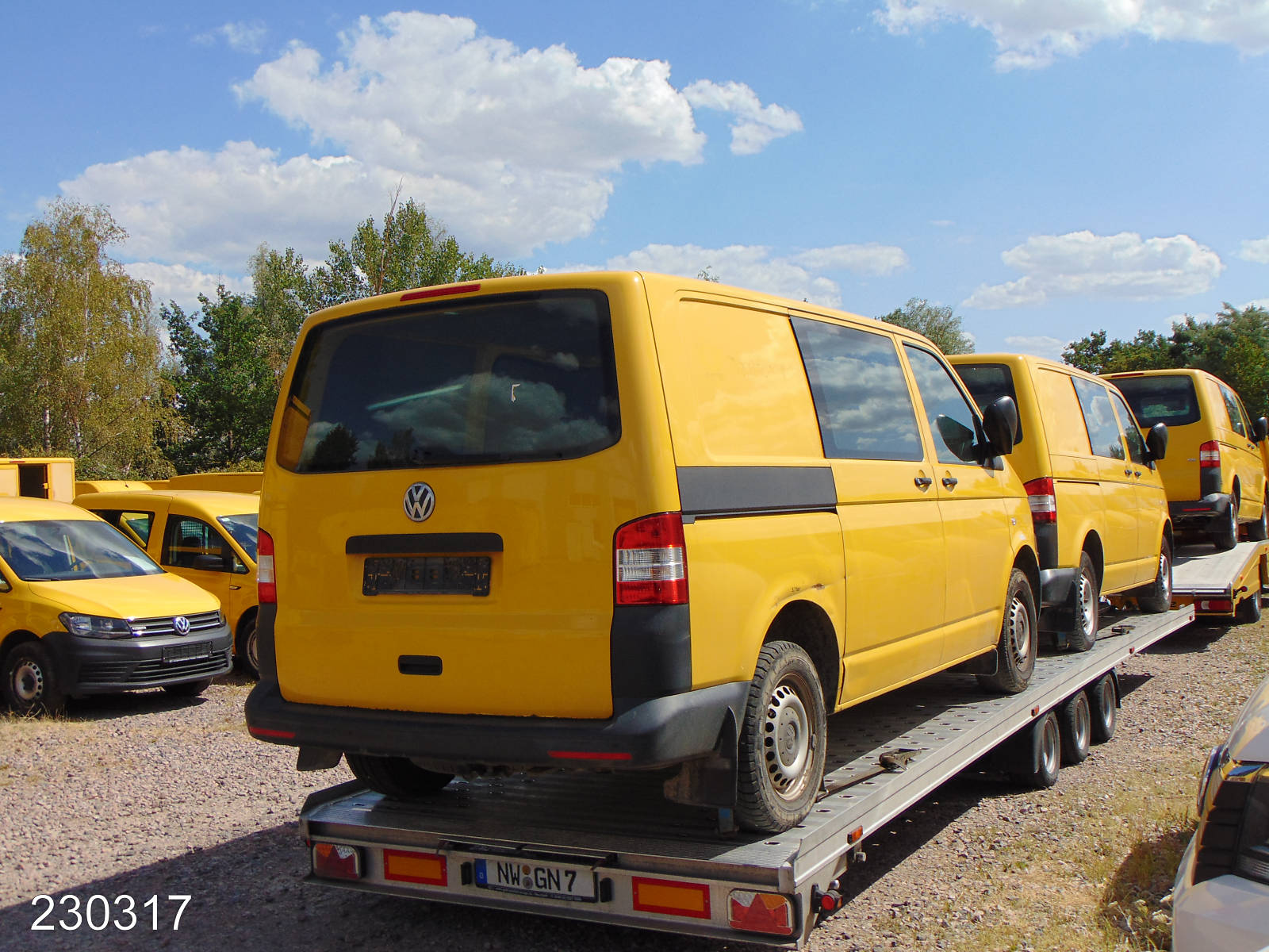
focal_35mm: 39
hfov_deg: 47.9
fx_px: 1430
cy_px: 476
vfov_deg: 36.8
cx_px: 634
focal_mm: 6.9
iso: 80
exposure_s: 1/250
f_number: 8.5
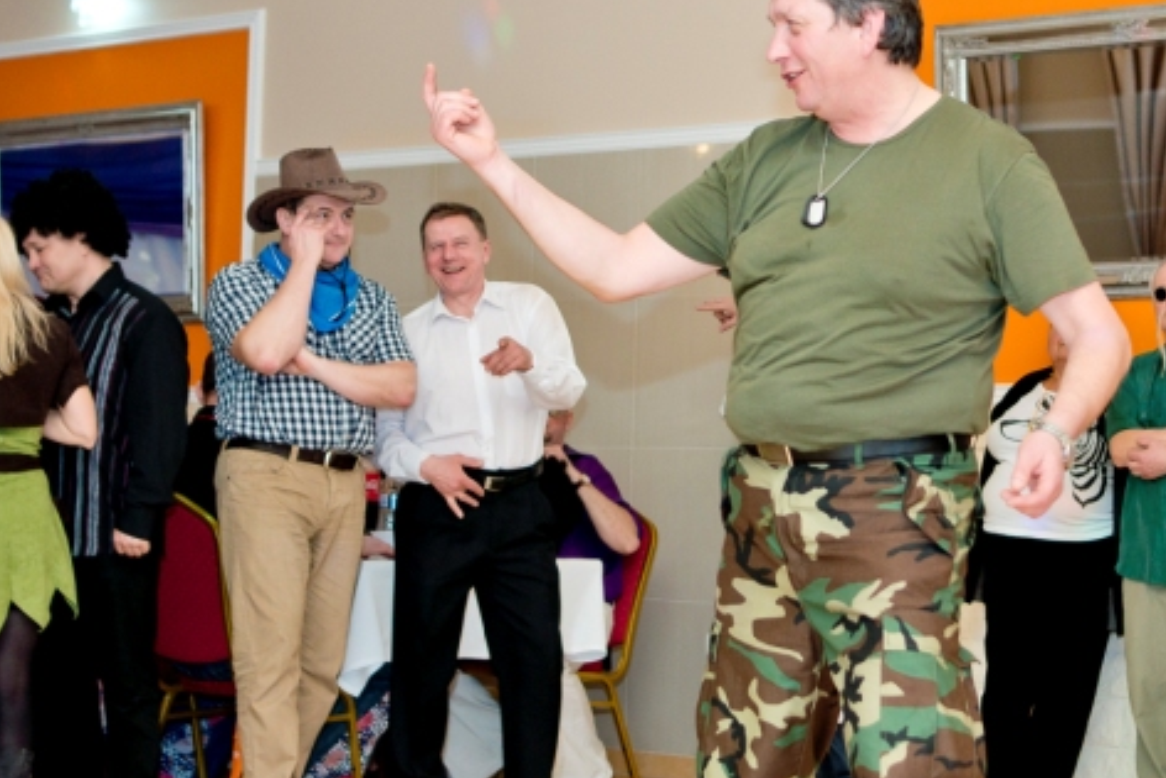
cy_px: 478
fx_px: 2462
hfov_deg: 26.5
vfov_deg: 17.9
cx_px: 800
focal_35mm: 76
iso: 320
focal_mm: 35
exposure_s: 1/320
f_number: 2.8
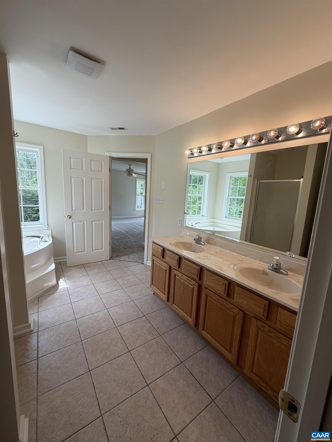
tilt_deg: -8.3
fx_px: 179
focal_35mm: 14
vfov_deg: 102.1
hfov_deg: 85.7
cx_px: 166
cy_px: 221
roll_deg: -3.2
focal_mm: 2.22
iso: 40
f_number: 2.2
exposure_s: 1/120
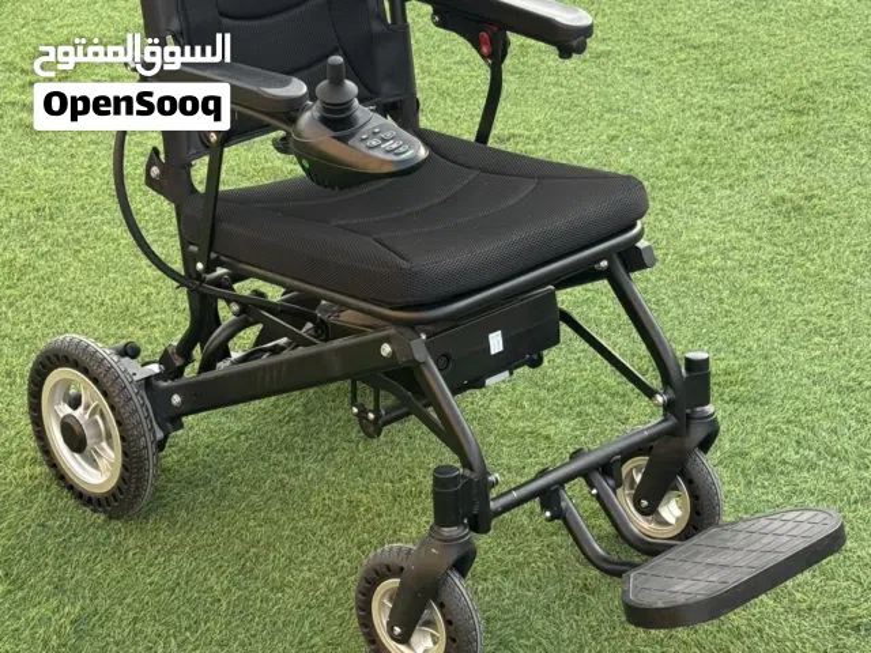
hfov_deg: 39.7
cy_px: 326
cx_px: 436
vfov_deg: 30.3
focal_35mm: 48
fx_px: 1208
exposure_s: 1/352
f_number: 1.78
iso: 64
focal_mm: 6.76
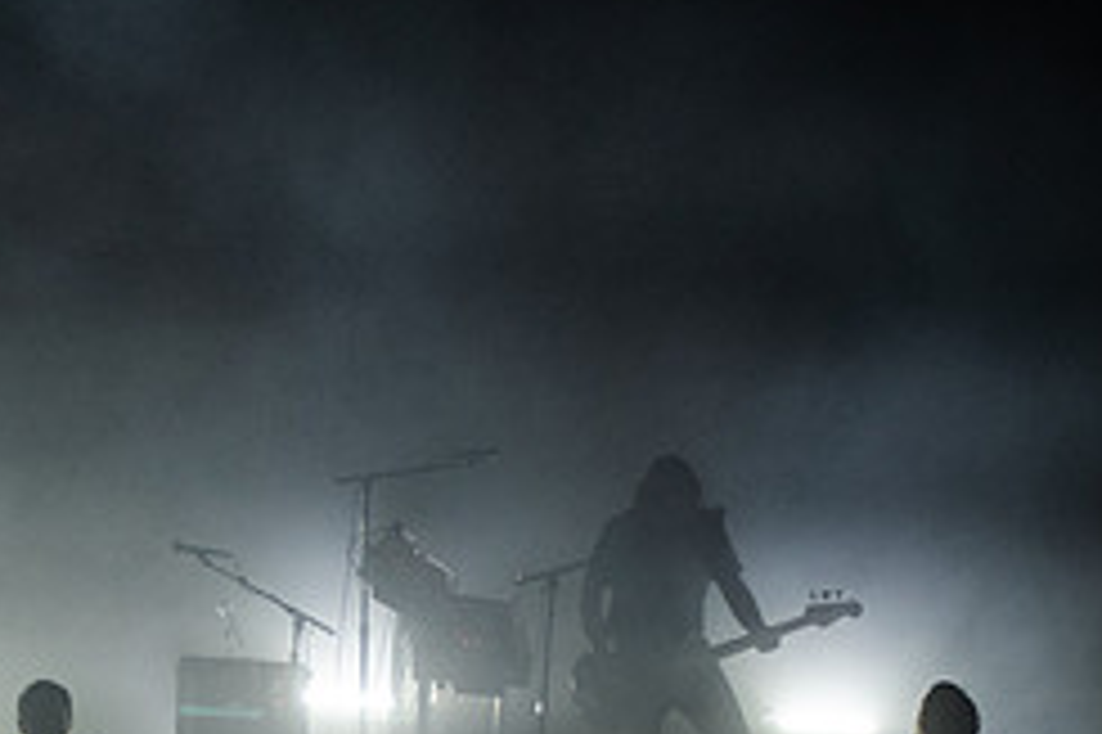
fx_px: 6148
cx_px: 9
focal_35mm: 201
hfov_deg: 10.2
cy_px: 727
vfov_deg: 6.8
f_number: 4
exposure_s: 1/640
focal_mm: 80
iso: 3200
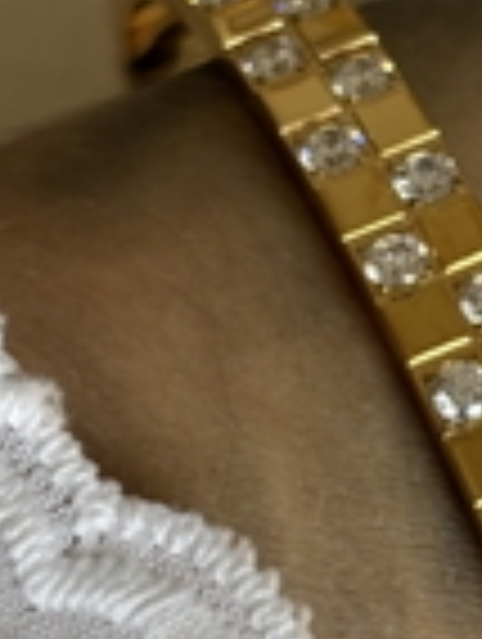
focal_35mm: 195
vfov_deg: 10.1
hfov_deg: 7.6
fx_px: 3609
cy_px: 443
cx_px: 590
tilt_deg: -57.5
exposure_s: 1/265
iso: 32
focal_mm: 5.96
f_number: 1.6
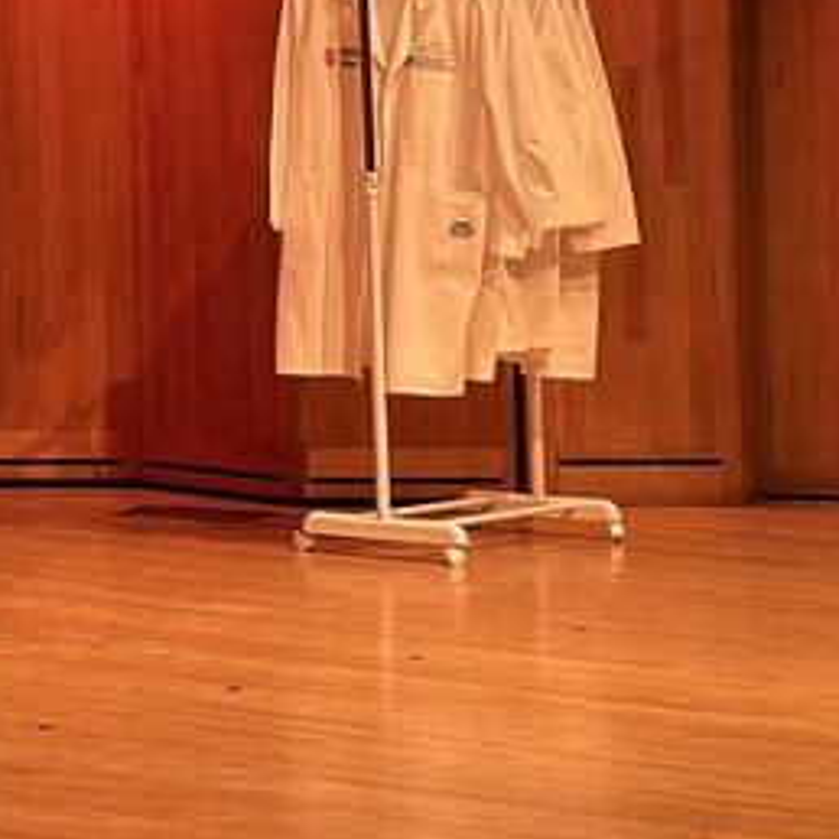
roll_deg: +0.3
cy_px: -374
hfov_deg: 8.4
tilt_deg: +3.5
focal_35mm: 197
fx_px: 5402
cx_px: -898
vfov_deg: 8.7
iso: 80
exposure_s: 1/60
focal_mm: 6.86
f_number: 1.78
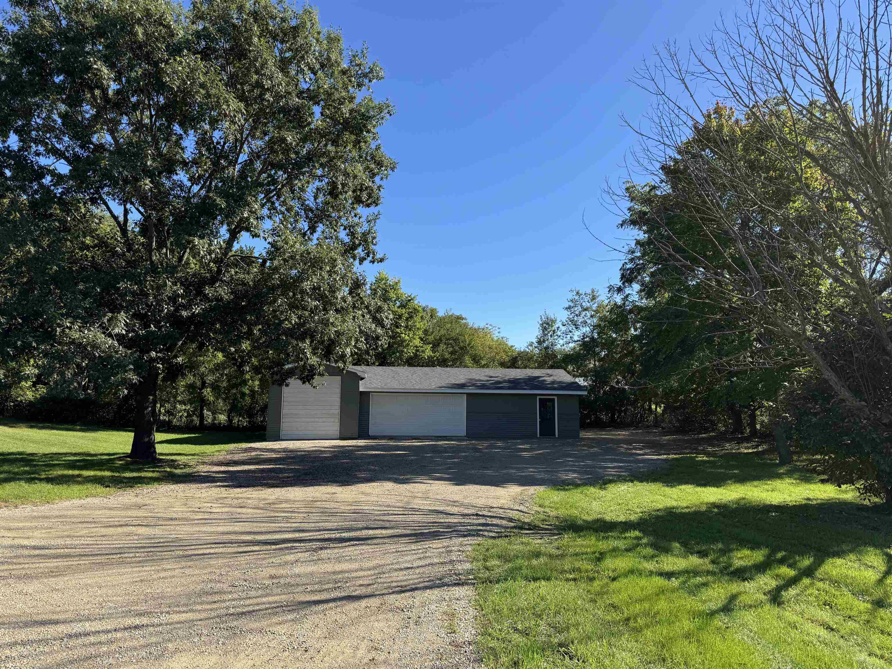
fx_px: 618
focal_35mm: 24
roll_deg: -0.3
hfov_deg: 71.6
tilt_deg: +7.5
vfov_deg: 56.8
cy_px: 334
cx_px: 446
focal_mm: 6.76
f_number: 1.78
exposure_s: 1/2506
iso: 80
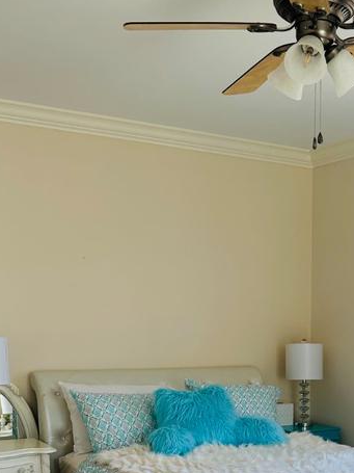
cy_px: 441
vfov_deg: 31.9
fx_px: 778
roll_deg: -1.7
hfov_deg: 24.9
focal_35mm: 57
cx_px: 315
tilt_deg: -9.3
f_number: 1.78
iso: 100
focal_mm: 6.86
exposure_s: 1/161
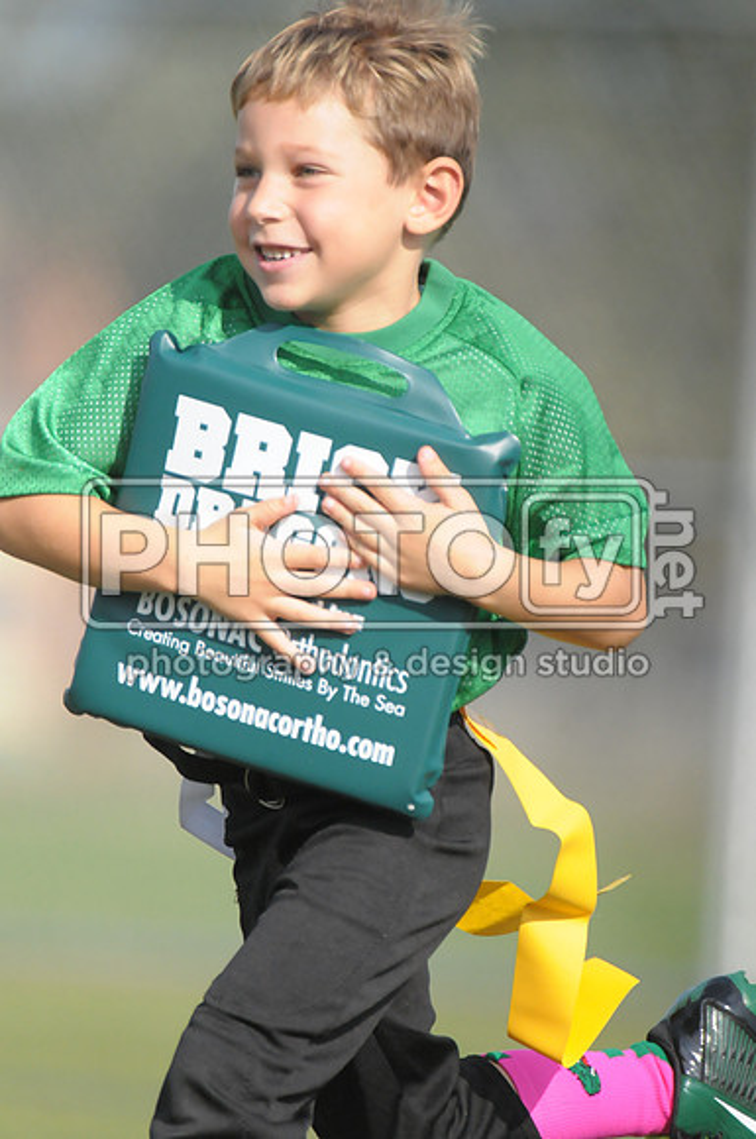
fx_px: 18955
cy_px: 570
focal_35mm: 600
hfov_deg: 2.3
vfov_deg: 3.4
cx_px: 378
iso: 1600
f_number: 4
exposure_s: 1/8000
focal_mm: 400
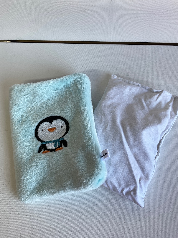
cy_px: 119
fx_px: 199
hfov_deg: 48.2
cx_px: 89
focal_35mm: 29
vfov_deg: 61.7
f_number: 1.8
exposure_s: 1/100
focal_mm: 3
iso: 20
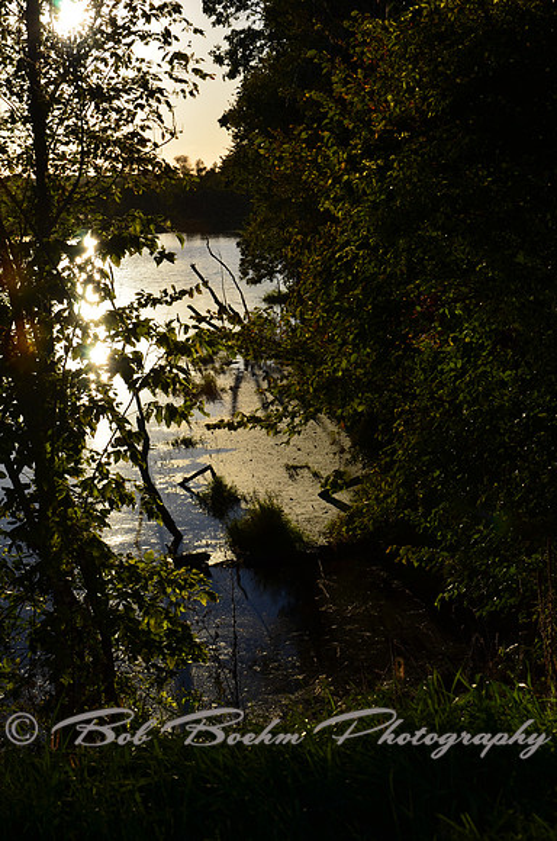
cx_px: 278
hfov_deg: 20.1
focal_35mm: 68
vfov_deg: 29.9
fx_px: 1574
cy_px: 420
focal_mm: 45
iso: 100
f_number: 11
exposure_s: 1/160
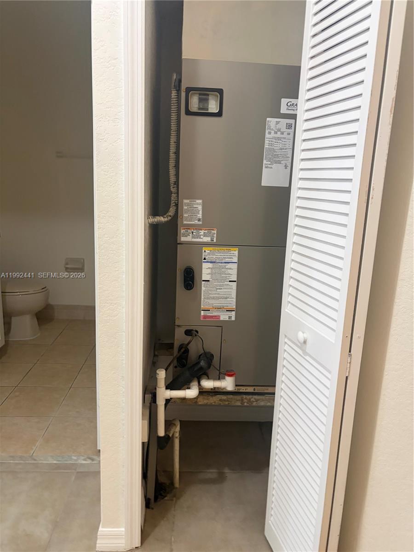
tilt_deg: -9.1
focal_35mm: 26
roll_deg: -2.5
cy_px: 276
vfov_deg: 67.3
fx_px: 415
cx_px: 207
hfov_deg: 53.1
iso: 250
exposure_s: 1/60
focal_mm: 5.96
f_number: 1.6
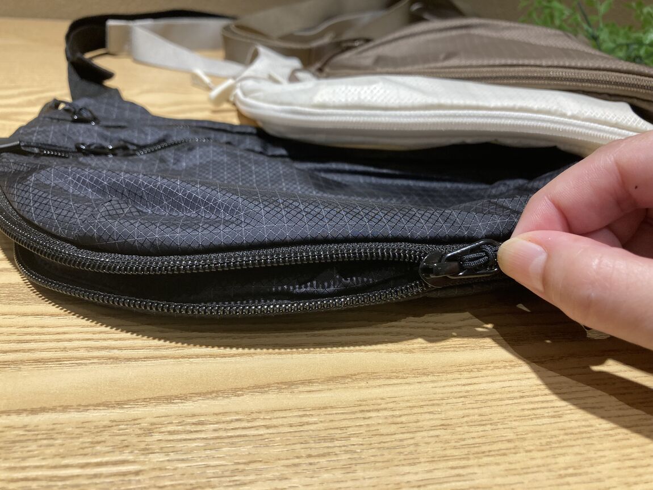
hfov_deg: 63.4
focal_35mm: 28
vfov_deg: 49.8
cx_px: 326
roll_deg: -5.2
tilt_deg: -29.7
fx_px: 528
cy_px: 245
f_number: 1.8
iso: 64
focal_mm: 3.99
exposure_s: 1/121
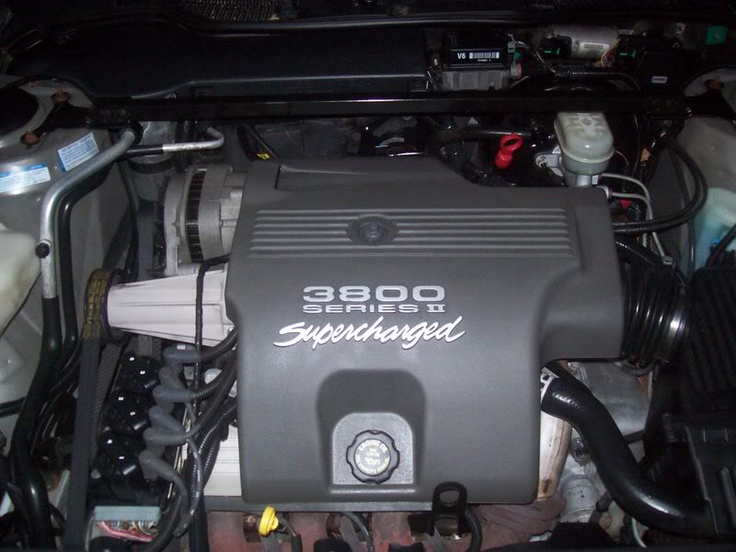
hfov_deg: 51.4
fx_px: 765
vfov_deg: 39.7
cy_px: 276
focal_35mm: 36
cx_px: 368
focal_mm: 6
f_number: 2.7
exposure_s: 1/64
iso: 200
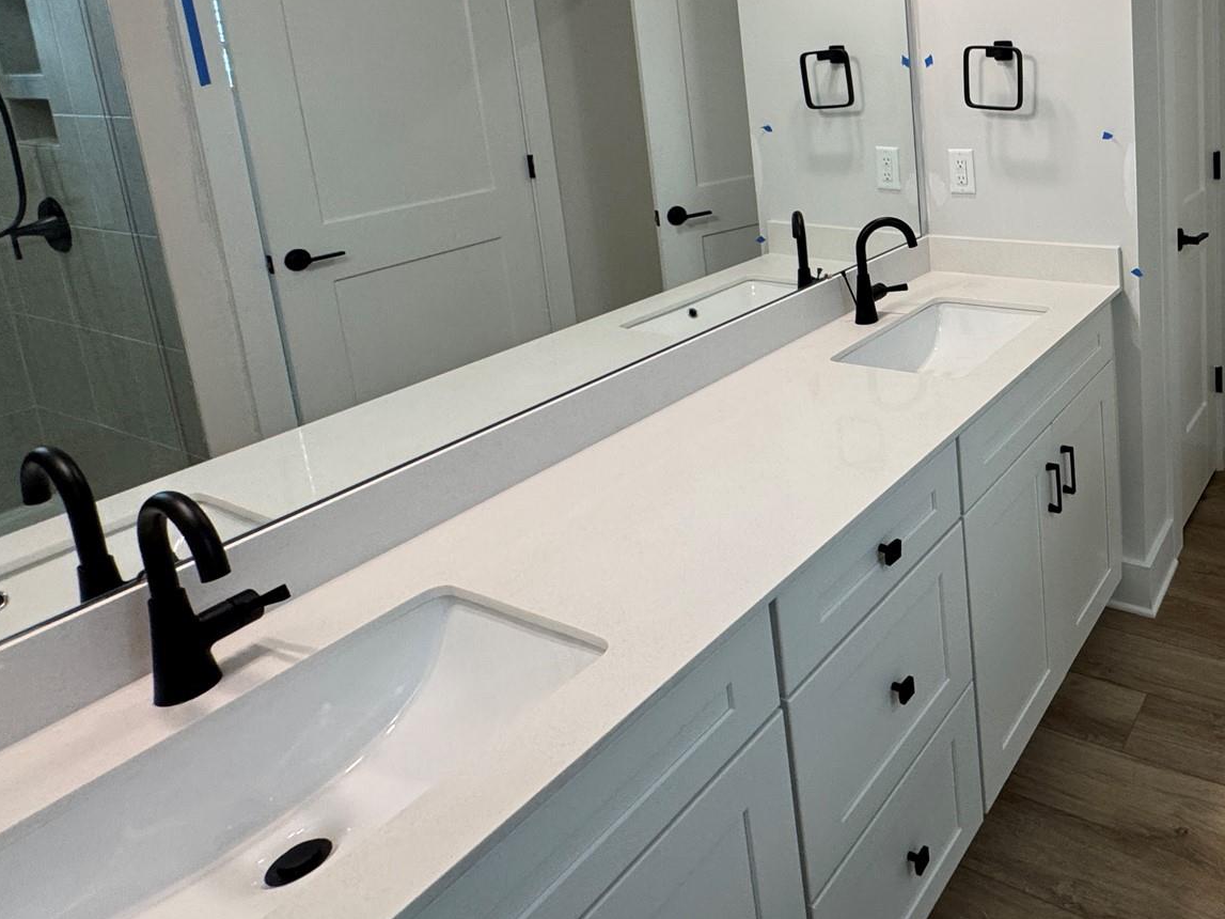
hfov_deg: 60.9
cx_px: 1054
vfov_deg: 51.3
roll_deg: +3.2
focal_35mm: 25
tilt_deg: -10.4
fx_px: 885
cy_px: 177
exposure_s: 1/120
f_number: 2.2
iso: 200
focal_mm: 2.22
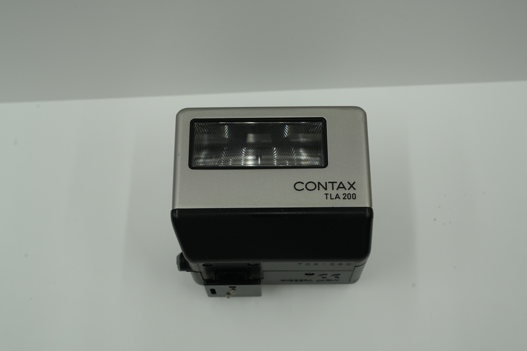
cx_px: 264
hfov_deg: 39.6
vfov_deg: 27.0
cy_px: 176
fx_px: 732
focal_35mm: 50
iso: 1000
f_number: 11
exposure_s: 1/100
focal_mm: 50
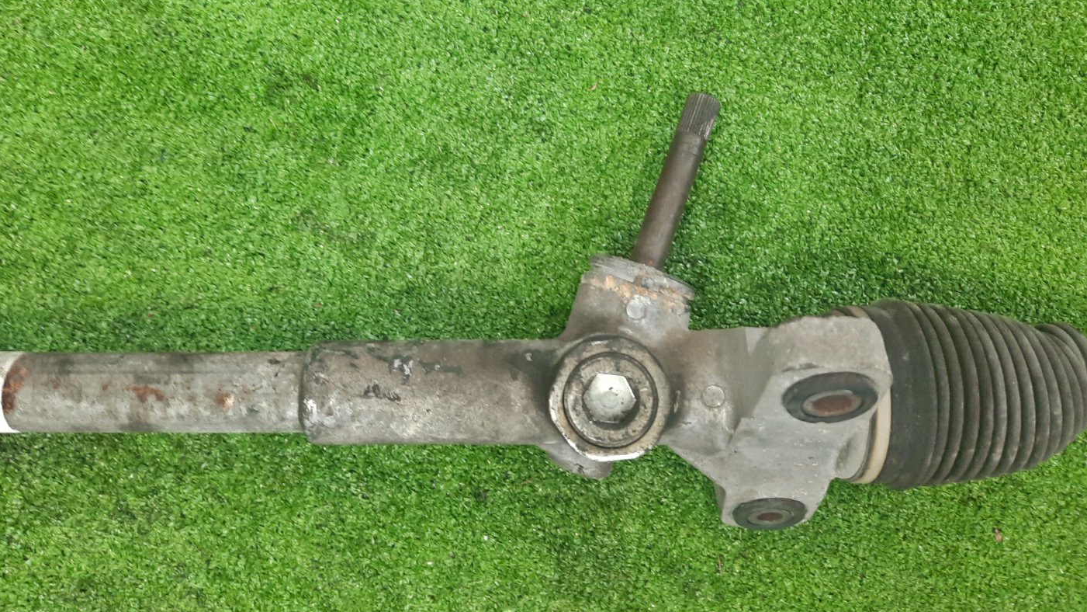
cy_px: 244
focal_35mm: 28
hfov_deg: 67.9
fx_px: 807
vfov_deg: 41.3
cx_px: 533
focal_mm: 4.6
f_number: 2
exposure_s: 1/33
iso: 262
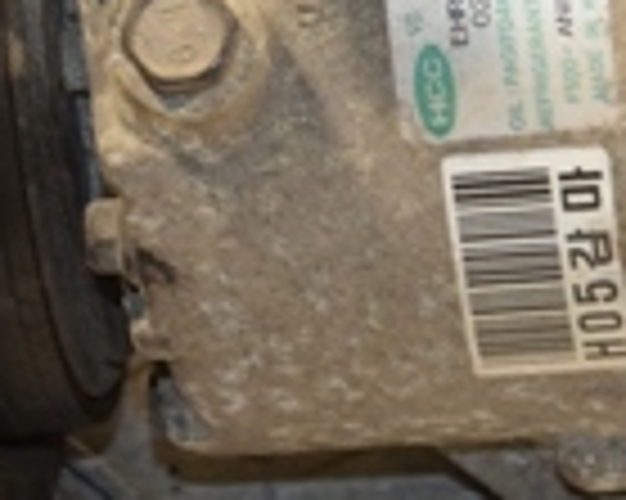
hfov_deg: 5.7
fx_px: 6258
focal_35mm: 338
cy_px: -108
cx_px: 549
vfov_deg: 4.6
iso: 800
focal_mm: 52
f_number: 5
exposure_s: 1/160
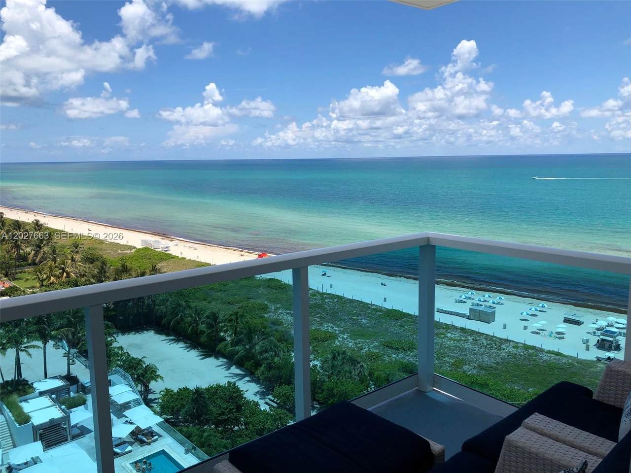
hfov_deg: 63.4
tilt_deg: -7.6
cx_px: 316
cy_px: 236
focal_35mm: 28
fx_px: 510
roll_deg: +0.5
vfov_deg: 49.7
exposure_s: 1/2667
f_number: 1.8
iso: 25
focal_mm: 3.99
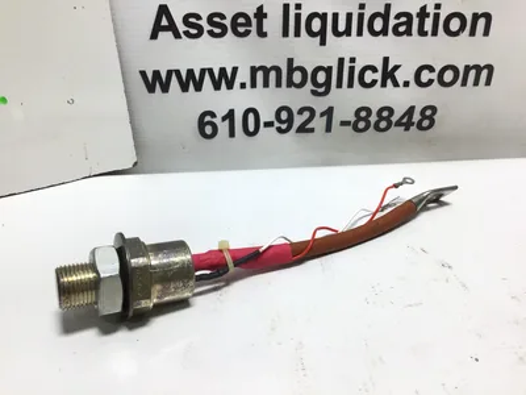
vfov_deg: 45.4
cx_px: 263
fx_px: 471
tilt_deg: -26.6
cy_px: 198
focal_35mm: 31
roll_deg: +0.6
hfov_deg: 58.4
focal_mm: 3.3
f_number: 2.4
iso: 25
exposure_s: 1/158
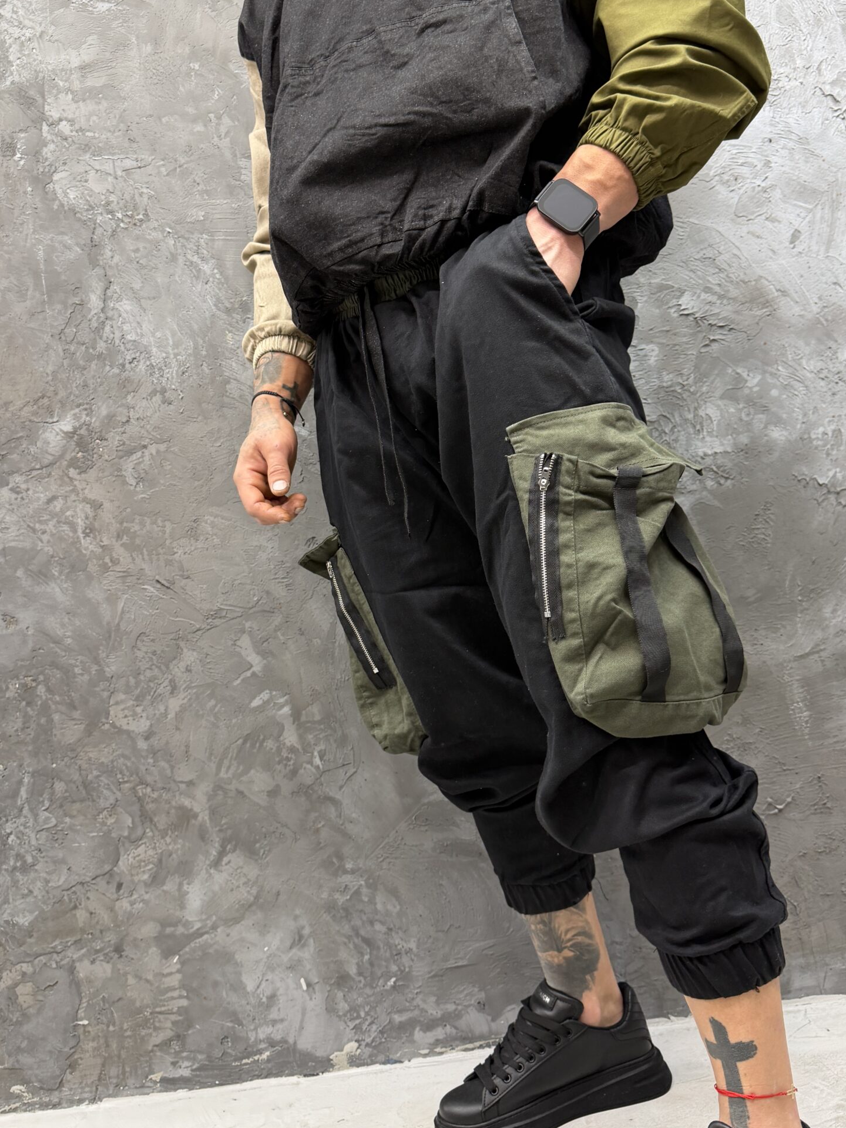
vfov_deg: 56.8
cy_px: 533
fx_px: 1043
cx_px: 404
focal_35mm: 32
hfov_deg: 44.1
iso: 160
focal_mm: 6.76
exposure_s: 1/100
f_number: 1.78
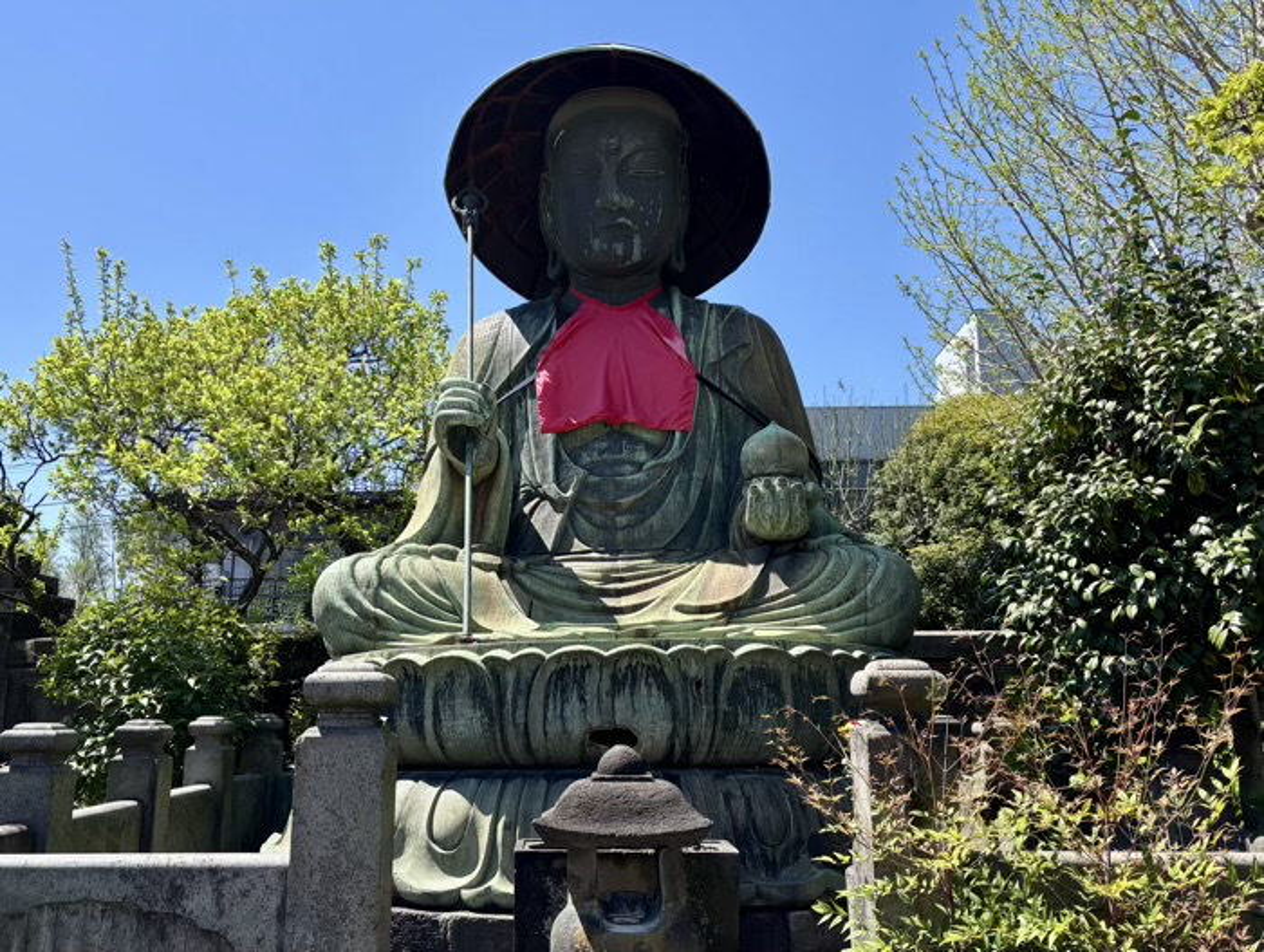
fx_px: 951
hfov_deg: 67.2
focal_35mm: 26
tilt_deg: +10.8
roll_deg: -0.3
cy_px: 476
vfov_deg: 53.2
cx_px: 632
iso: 50
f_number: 1.6
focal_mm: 5.96
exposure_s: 1/2242
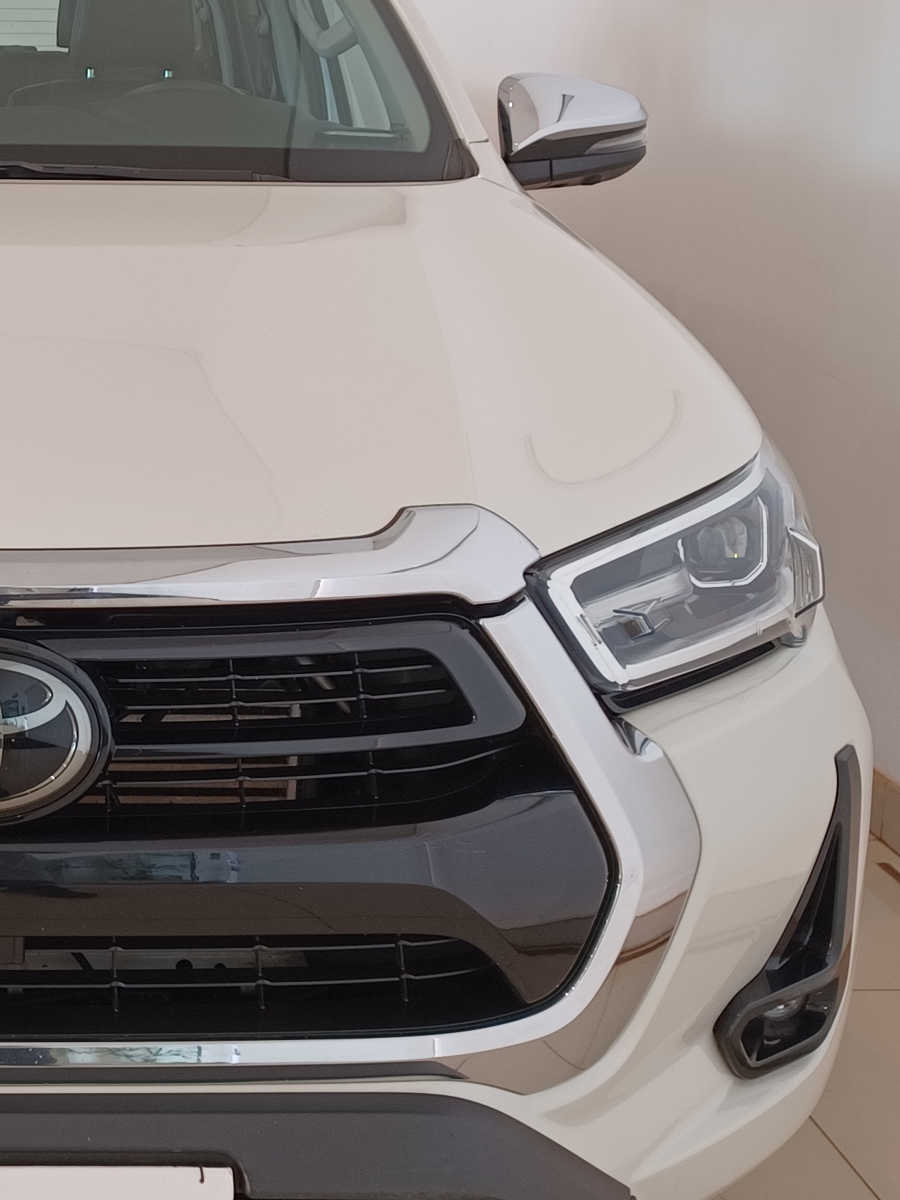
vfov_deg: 32.6
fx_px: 2046
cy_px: 462
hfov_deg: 23.7
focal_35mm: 59
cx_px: -17
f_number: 1.8
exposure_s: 1/60
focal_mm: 4.6
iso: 160
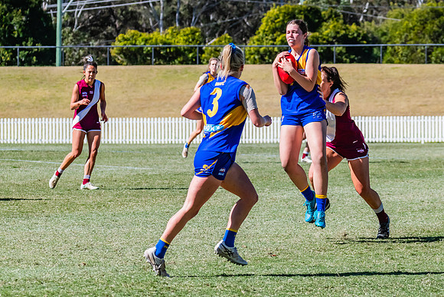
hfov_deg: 6.8
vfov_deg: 4.5
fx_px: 3739
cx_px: 279
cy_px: 105
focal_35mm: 303
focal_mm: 190
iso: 800
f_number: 10
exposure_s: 1/1600
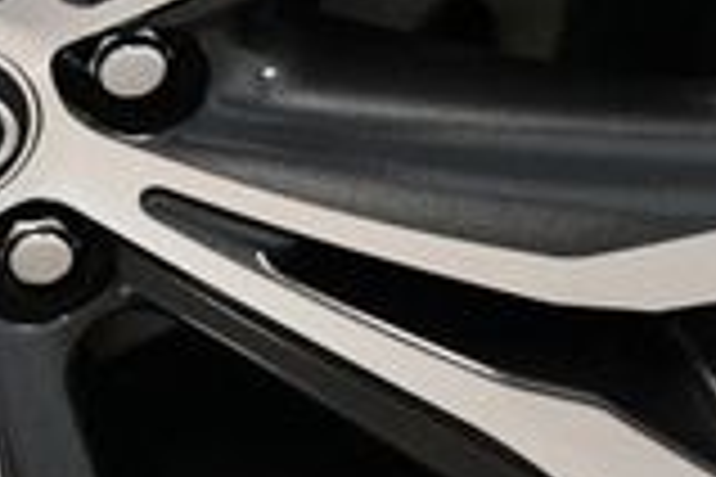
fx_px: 4574
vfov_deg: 6.0
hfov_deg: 8.8
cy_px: 54
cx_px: -149
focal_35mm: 230
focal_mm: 38
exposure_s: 1/100
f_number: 4.2
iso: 3200
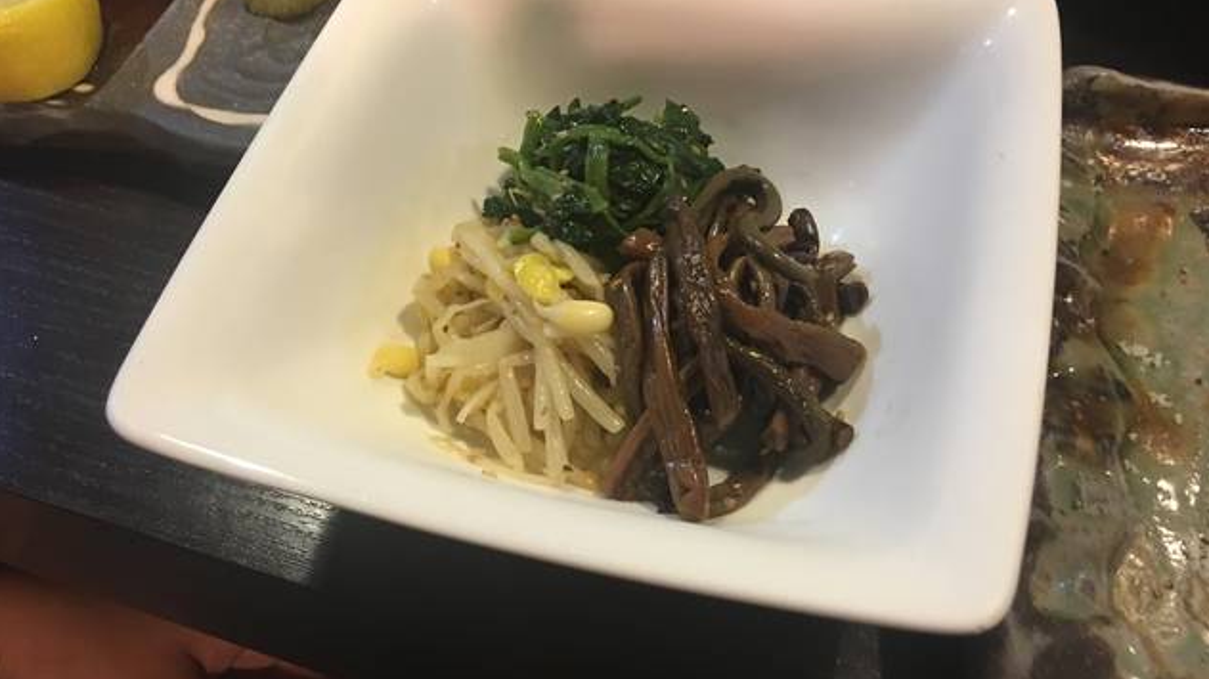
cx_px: 604
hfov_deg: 61.0
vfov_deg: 36.6
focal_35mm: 32
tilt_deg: -57.0
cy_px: 318
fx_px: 1026
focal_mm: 4.15
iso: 80
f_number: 2.2
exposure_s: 1/10
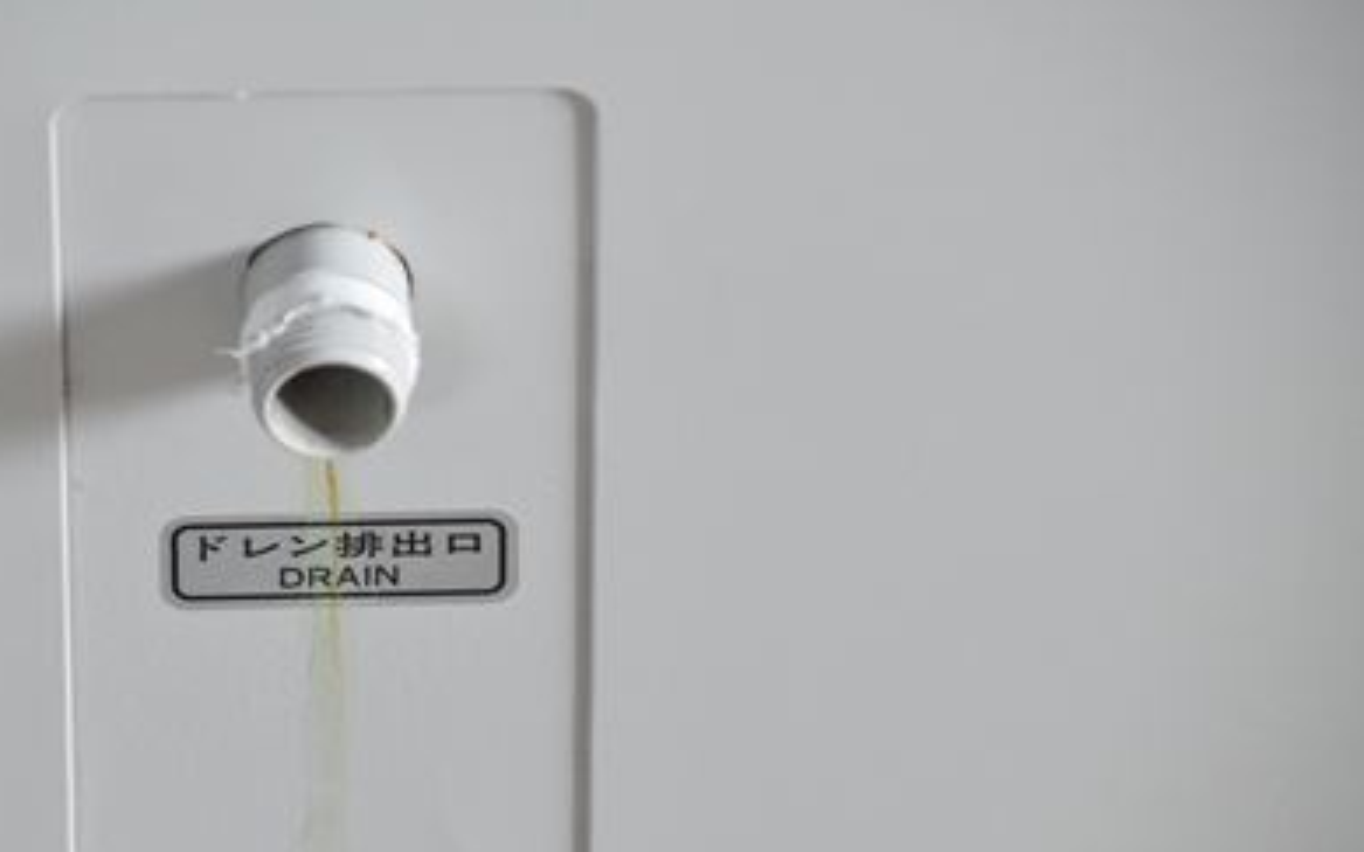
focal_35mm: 266
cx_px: 515
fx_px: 9874
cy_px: 494
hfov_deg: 7.9
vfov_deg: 4.9
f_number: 6.3
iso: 1250
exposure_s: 1/125
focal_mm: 135
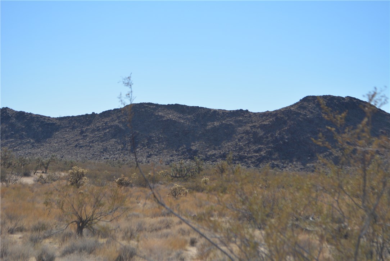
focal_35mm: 82
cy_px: 130
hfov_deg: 24.6
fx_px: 894
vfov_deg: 16.6
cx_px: 195
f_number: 7.1
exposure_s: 1/2000
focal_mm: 55
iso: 400
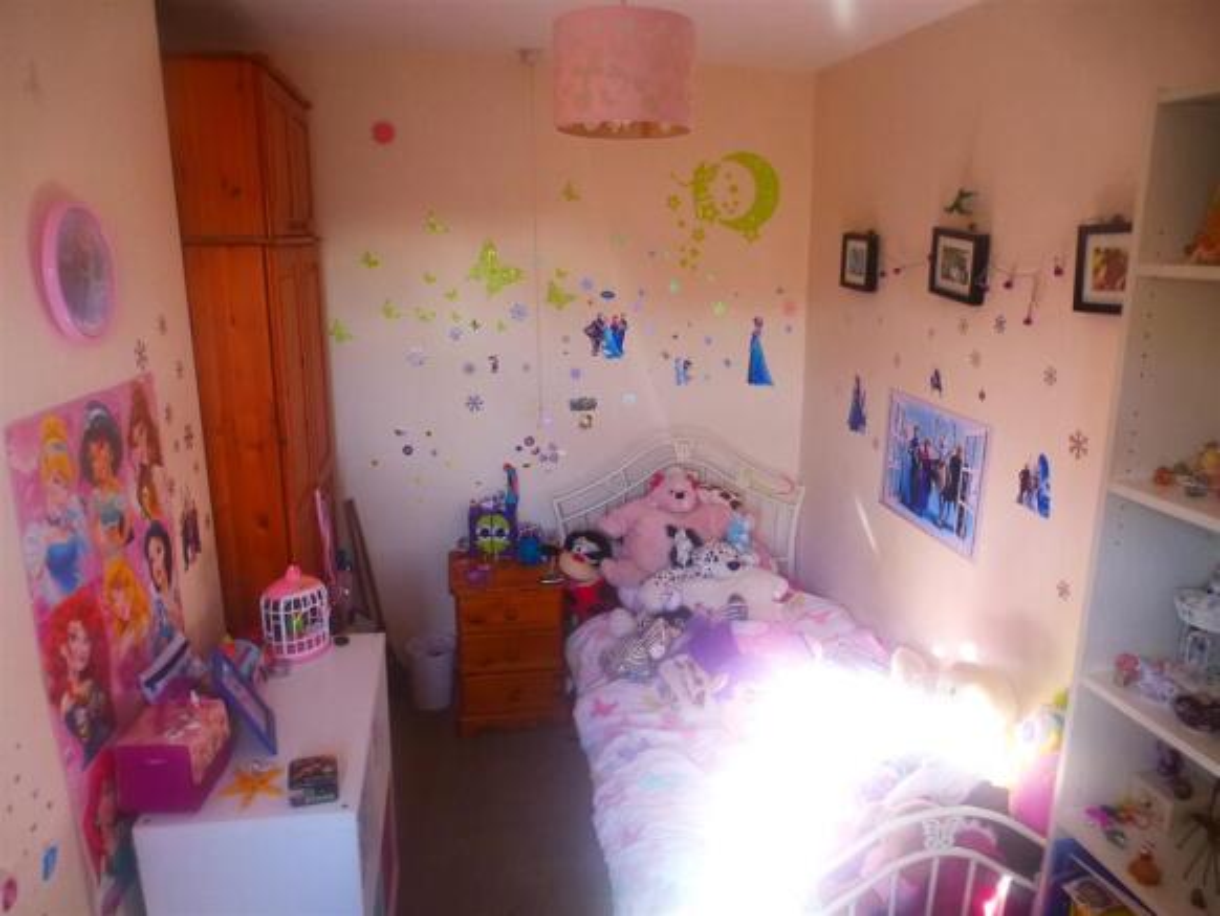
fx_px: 846
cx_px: 610
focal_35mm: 24
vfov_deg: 56.9
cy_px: 458
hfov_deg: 71.6
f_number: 3.3
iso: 400
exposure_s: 1/60
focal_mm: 4.3
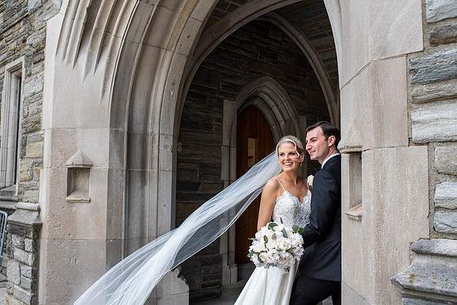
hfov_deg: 54.4
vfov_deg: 37.9
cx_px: 228
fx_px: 444
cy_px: 152
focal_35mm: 35
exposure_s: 1/640
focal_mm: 35
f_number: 5.6
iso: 640
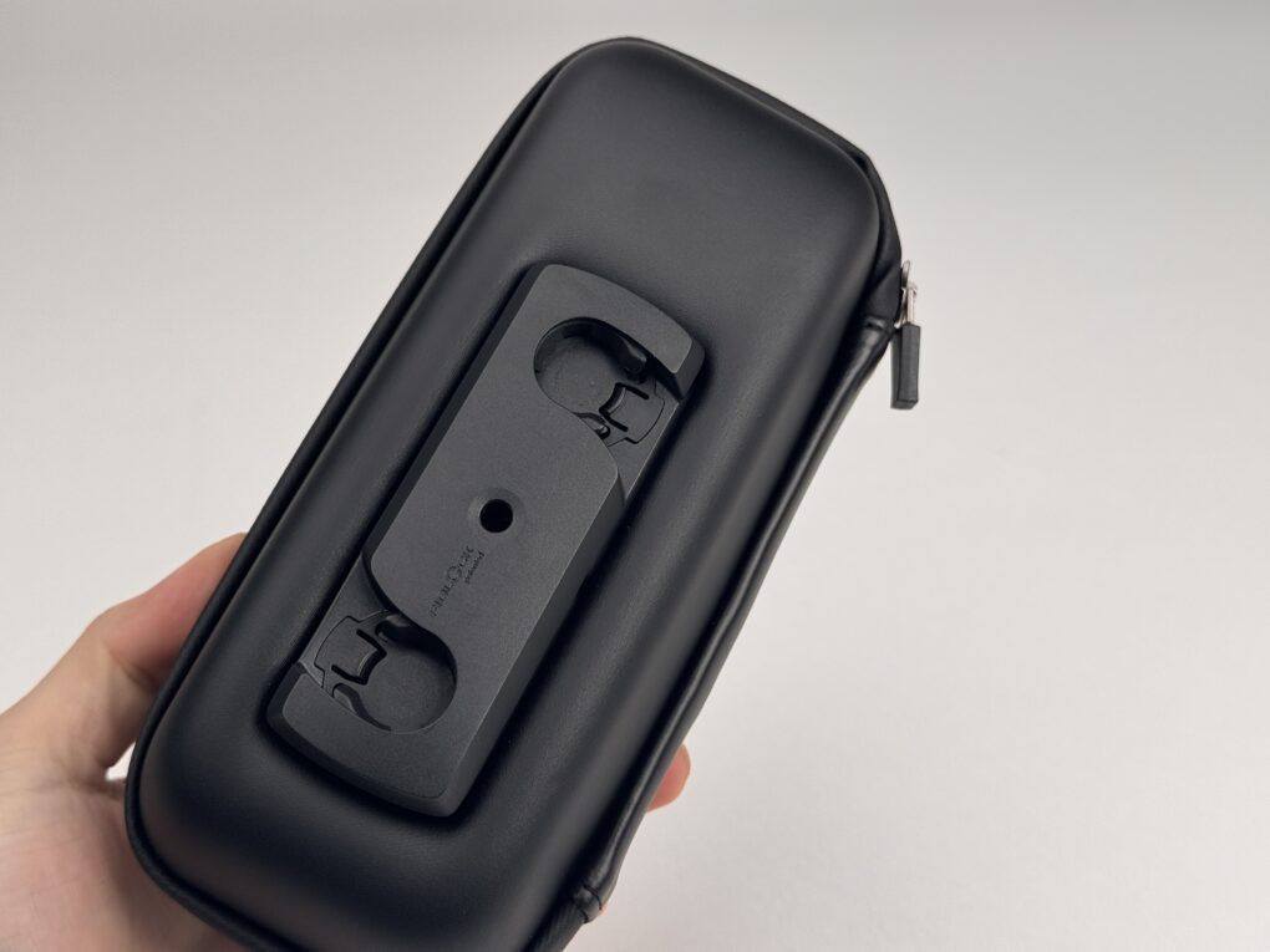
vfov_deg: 30.3
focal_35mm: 48
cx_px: 635
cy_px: 476
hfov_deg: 39.7
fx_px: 1761
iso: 64
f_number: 1.78
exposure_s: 1/966
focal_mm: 6.76
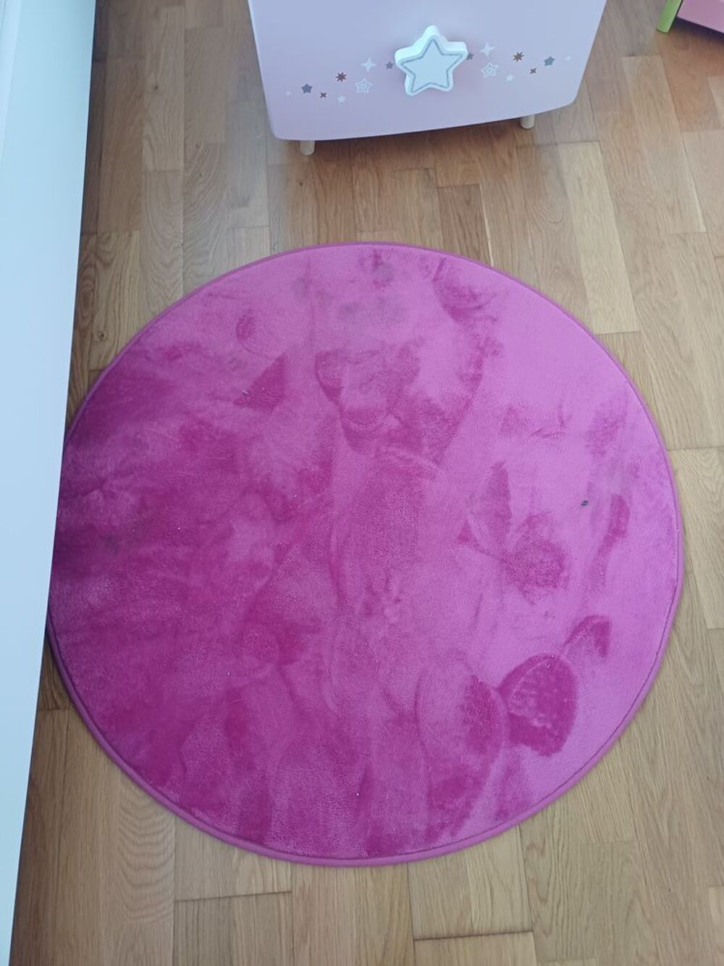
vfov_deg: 69.4
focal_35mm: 25
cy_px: 483
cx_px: 362
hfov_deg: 54.9
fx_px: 697
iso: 320
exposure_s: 1/33.3
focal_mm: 4.65
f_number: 1.8
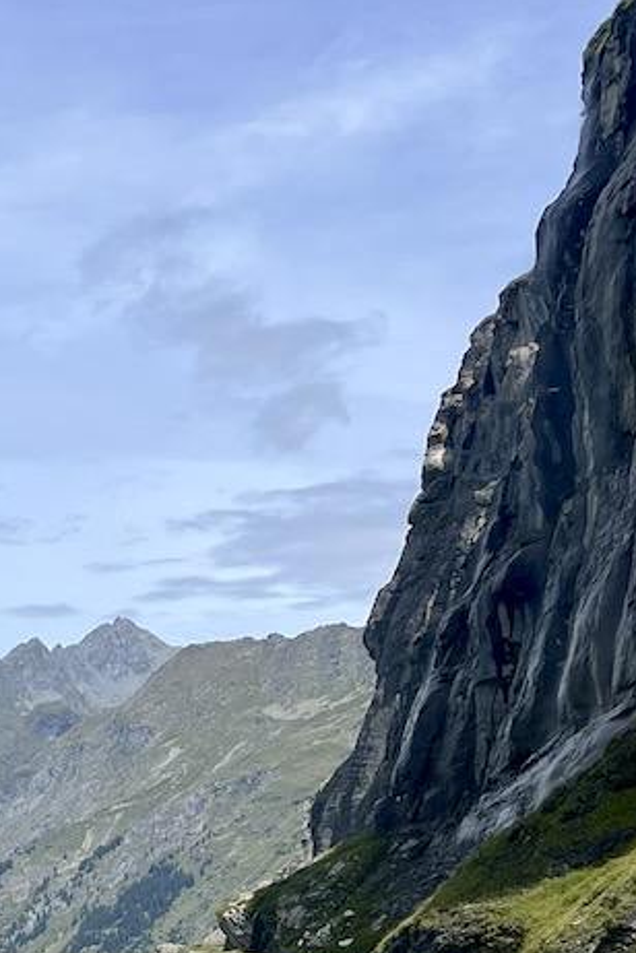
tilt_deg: -1.9
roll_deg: +0.1
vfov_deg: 25.7
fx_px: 1987
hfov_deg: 17.0
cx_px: -215
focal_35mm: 75
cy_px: 945
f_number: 1.6
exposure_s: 1/5319
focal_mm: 5.1
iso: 50
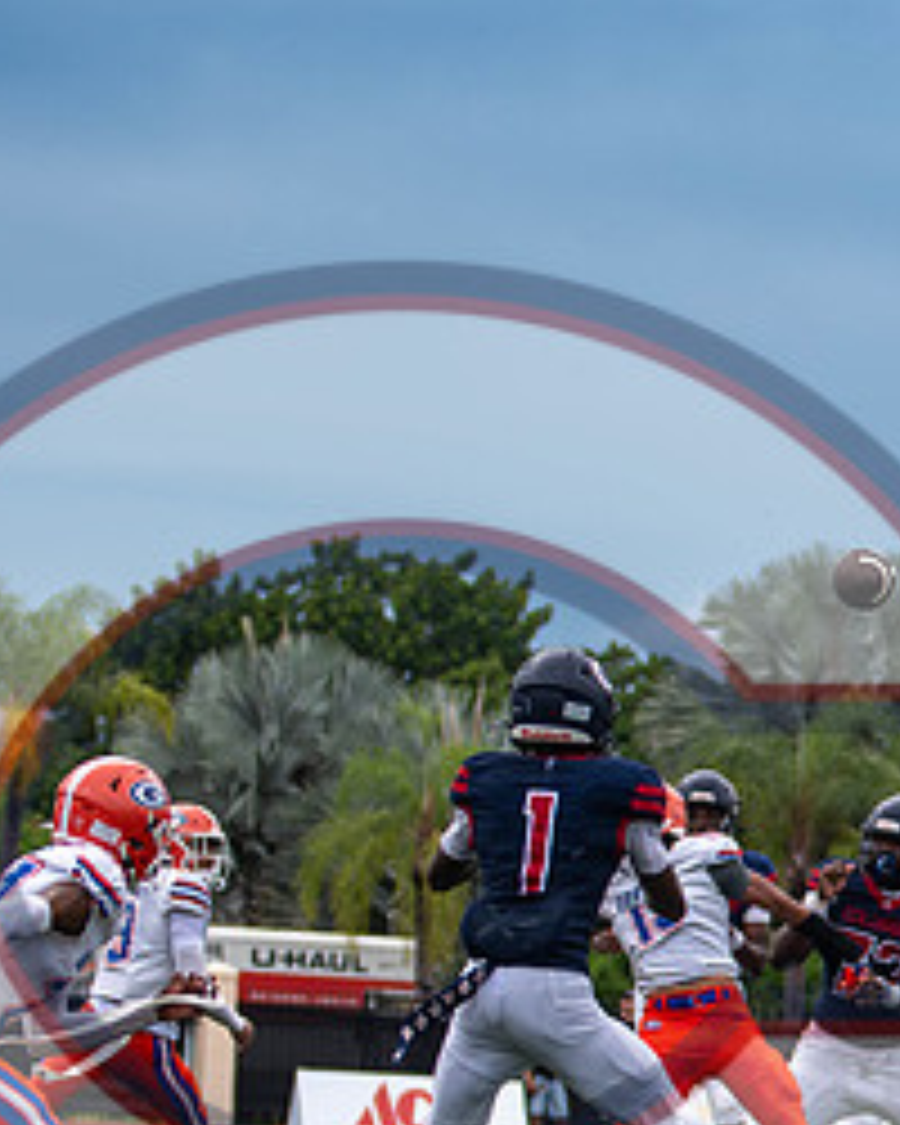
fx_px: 11587
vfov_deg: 5.6
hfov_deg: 4.4
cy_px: 929
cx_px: 1031
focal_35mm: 348
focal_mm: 75
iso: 64
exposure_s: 1/1000
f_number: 2.8
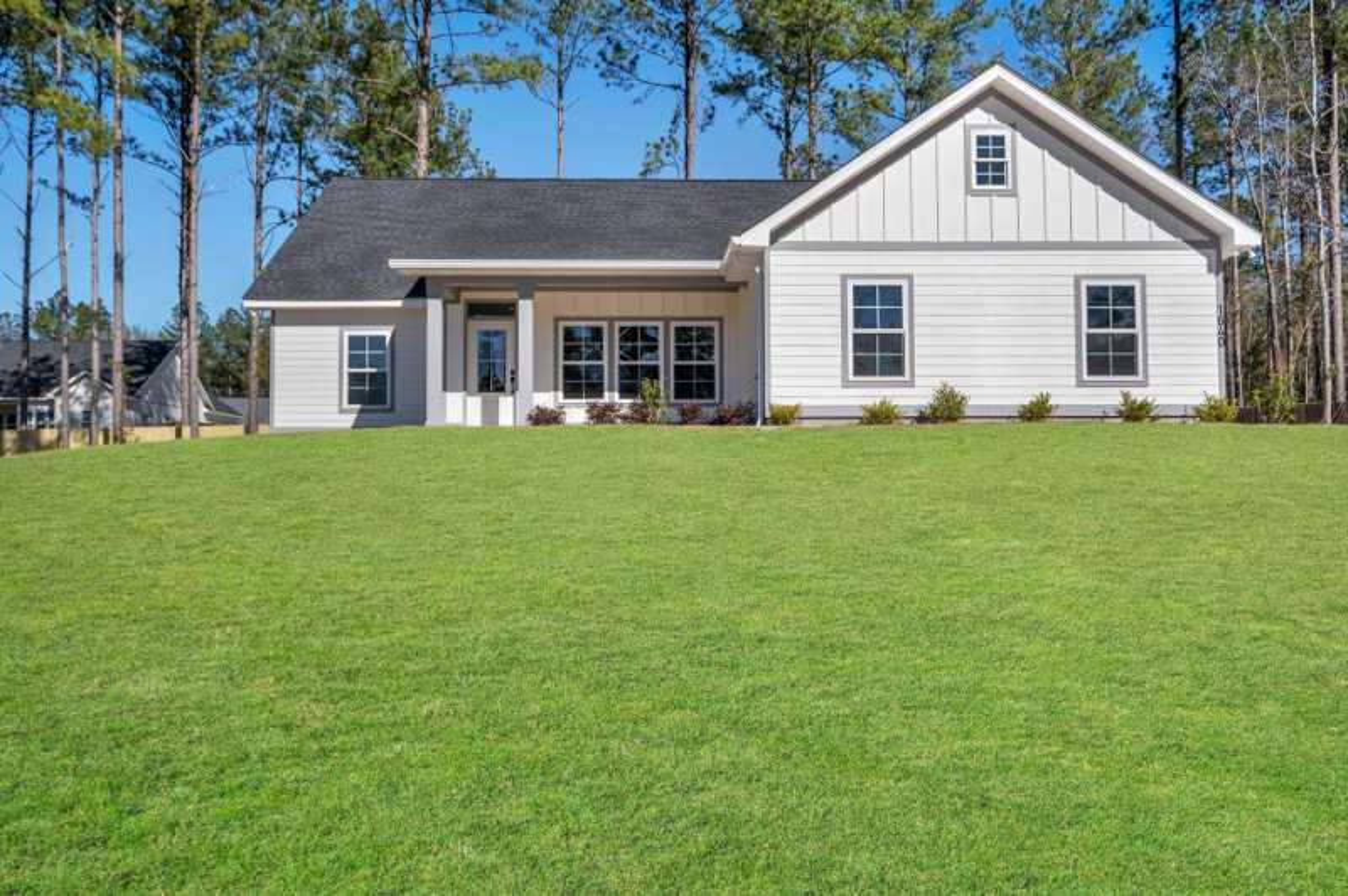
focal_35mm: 27
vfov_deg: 47.9
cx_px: 674
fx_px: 1010
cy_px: 448
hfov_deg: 67.4
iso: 250
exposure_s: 1/1000
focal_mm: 18.2
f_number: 8
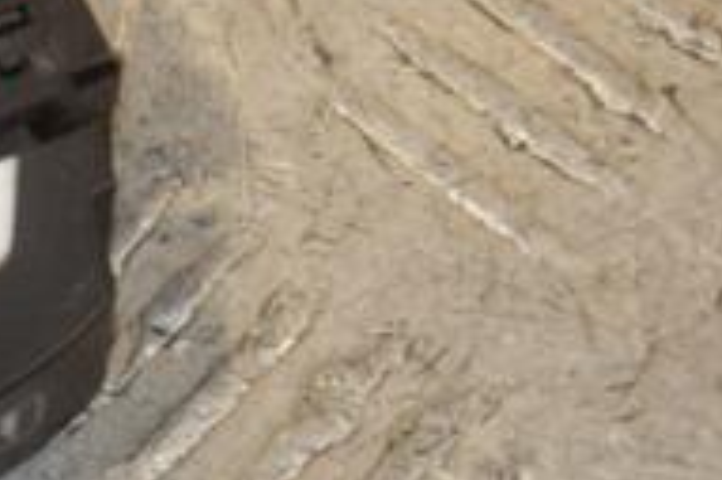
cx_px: -287
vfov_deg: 3.6
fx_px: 7554
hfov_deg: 5.4
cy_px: 223
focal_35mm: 377
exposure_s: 1/200
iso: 800
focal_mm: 80
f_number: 7.1
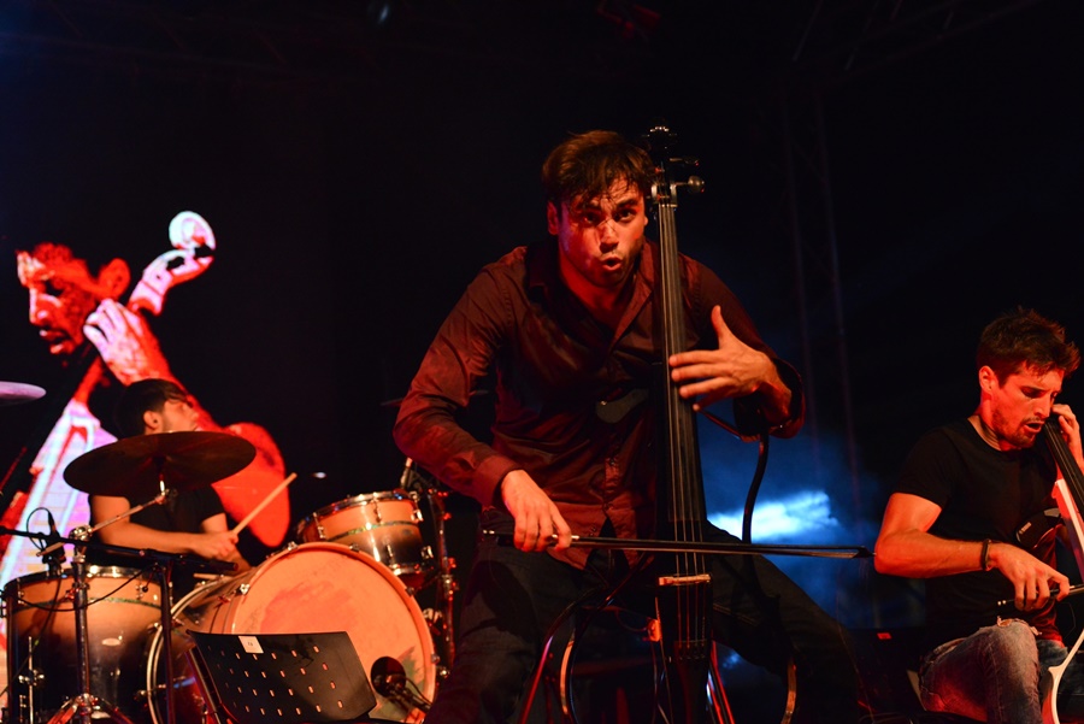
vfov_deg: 15.9
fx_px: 2591
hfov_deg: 23.6
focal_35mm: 86
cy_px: 362
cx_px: 542
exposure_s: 1/320
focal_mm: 86
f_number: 5
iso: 4000
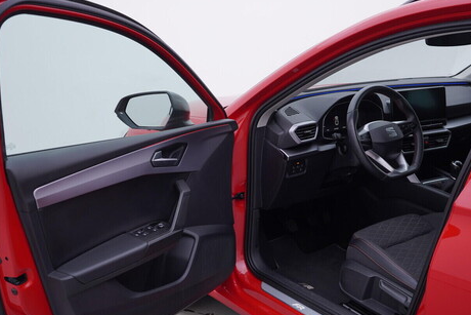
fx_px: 563
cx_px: 244
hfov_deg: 45.4
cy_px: 174
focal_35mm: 43
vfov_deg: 31.2
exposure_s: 1/60
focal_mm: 24
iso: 125
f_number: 3.5
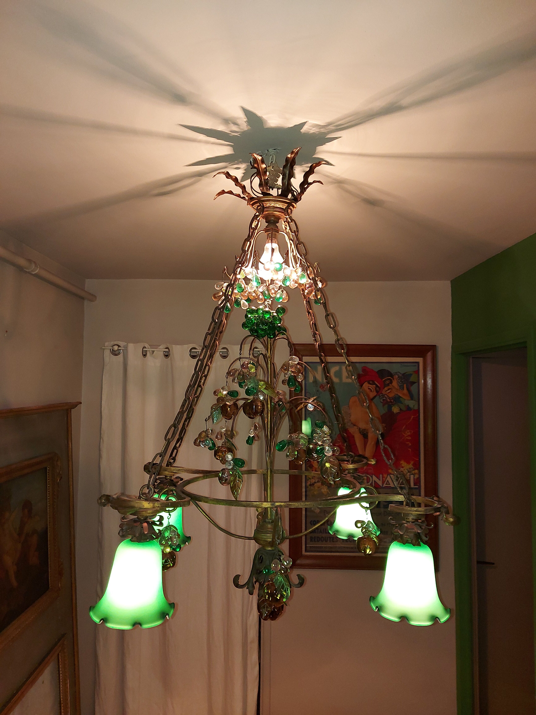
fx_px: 495
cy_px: 358
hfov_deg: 56.8
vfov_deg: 71.6
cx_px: 268
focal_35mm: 24
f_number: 1.8
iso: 200
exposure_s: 1/50
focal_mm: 5.23
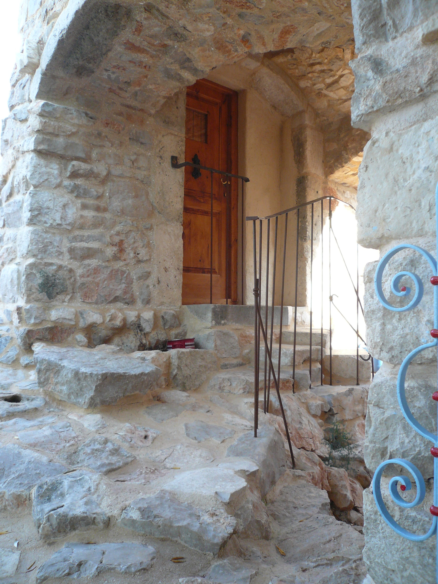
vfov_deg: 63.4
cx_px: 219
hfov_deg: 49.7
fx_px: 472
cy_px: 292
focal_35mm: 28
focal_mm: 4.6
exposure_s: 1/60
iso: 100
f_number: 2.8
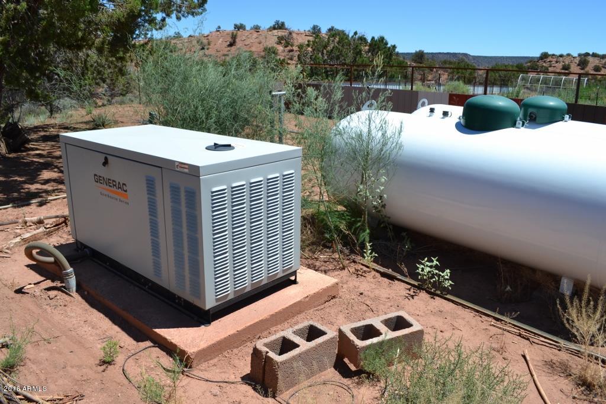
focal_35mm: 27
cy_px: 202
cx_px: 303
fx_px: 455
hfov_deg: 67.4
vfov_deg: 47.9
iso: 100
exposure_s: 1/250
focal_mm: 18
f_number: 8
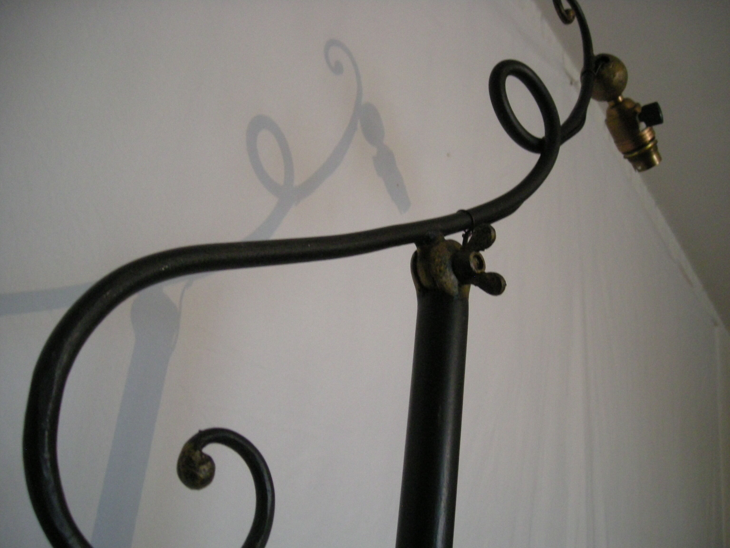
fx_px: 738
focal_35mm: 35
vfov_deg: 40.7
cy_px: 274
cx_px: 365
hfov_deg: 52.6
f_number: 2.8
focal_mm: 5.7
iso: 400
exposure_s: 1/50.5
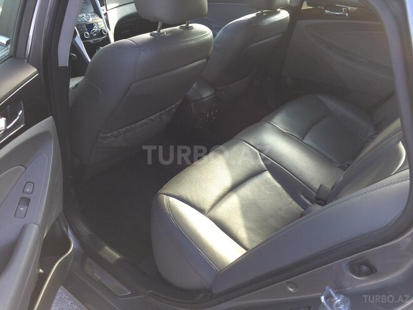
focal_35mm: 29
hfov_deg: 61.7
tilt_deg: -34.9
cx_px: 206
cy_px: 155
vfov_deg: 48.2
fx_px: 346
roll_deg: -5.1
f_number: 2.2
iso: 32
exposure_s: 1/111
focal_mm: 4.15
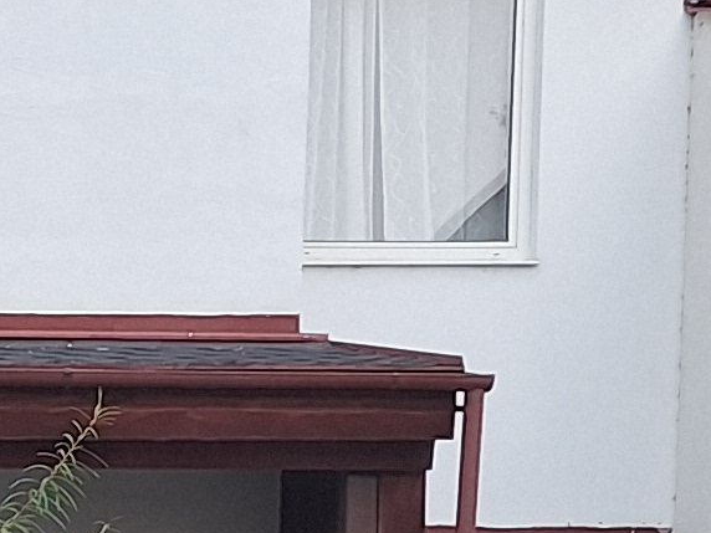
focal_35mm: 164
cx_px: -947
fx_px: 3369
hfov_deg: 10.5
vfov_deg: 8.7
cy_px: 979
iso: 50
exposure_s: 1/100
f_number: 1.8
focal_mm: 5.54
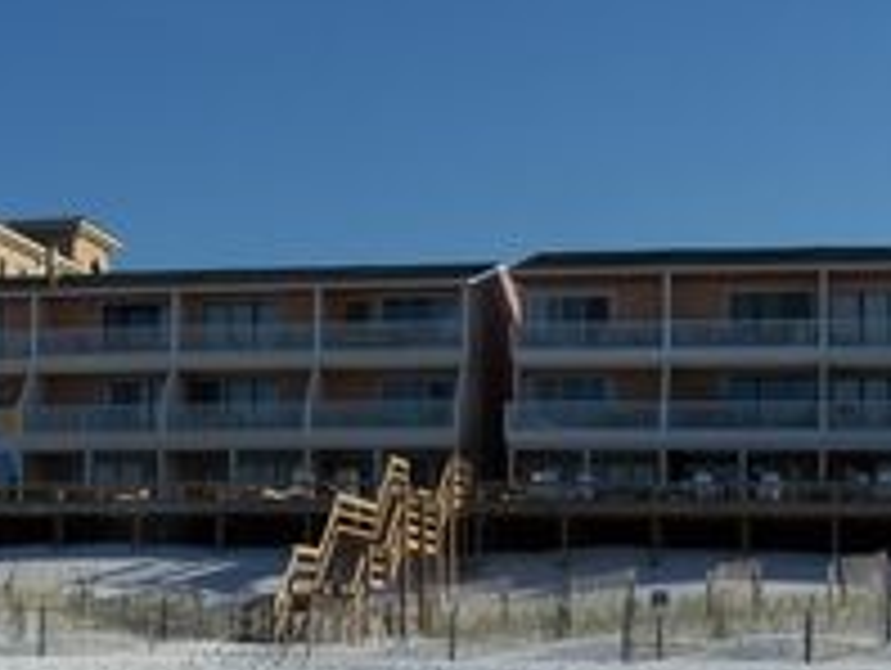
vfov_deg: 16.4
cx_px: 454
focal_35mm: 89
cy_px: 603
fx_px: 2294
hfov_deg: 22.0
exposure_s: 1/750
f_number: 5.6
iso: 80
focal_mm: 8
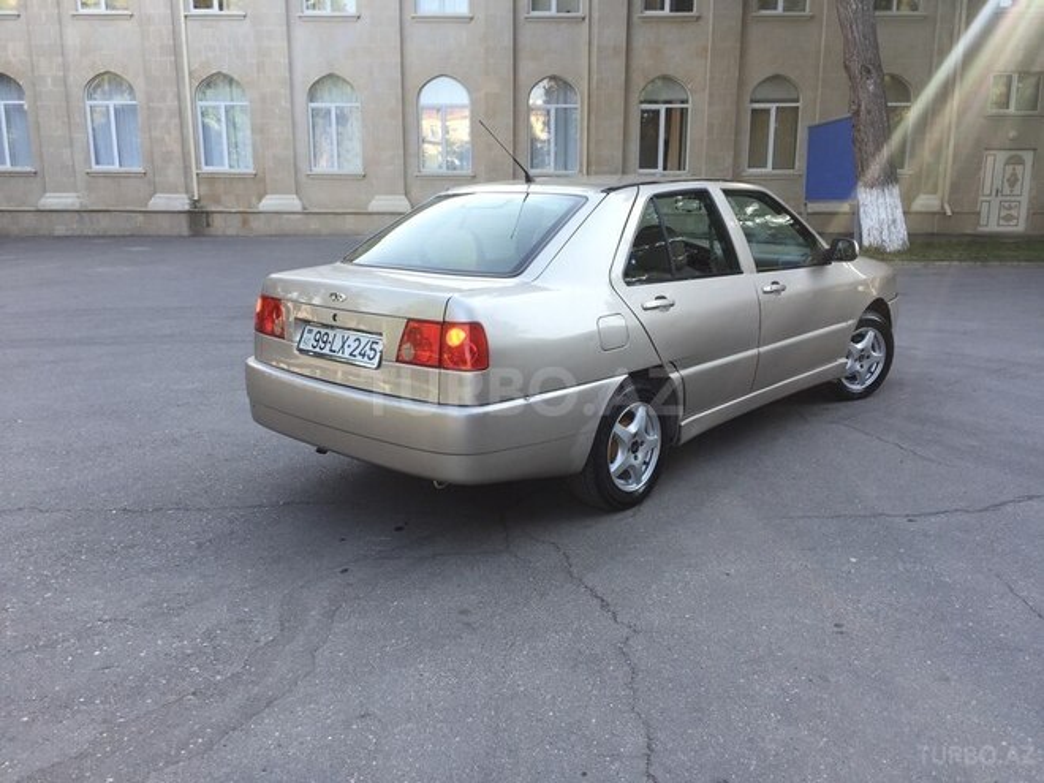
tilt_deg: -11.7
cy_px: 392
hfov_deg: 61.7
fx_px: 875
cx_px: 522
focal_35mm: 29
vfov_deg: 48.2
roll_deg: -0.9
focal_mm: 4.15
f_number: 2.2
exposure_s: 1/162
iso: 32
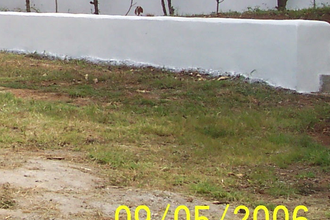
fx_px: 1072
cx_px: -94
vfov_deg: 11.4
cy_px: -67
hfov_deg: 16.6
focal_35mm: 117
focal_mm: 8
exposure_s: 1/500
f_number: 4.8
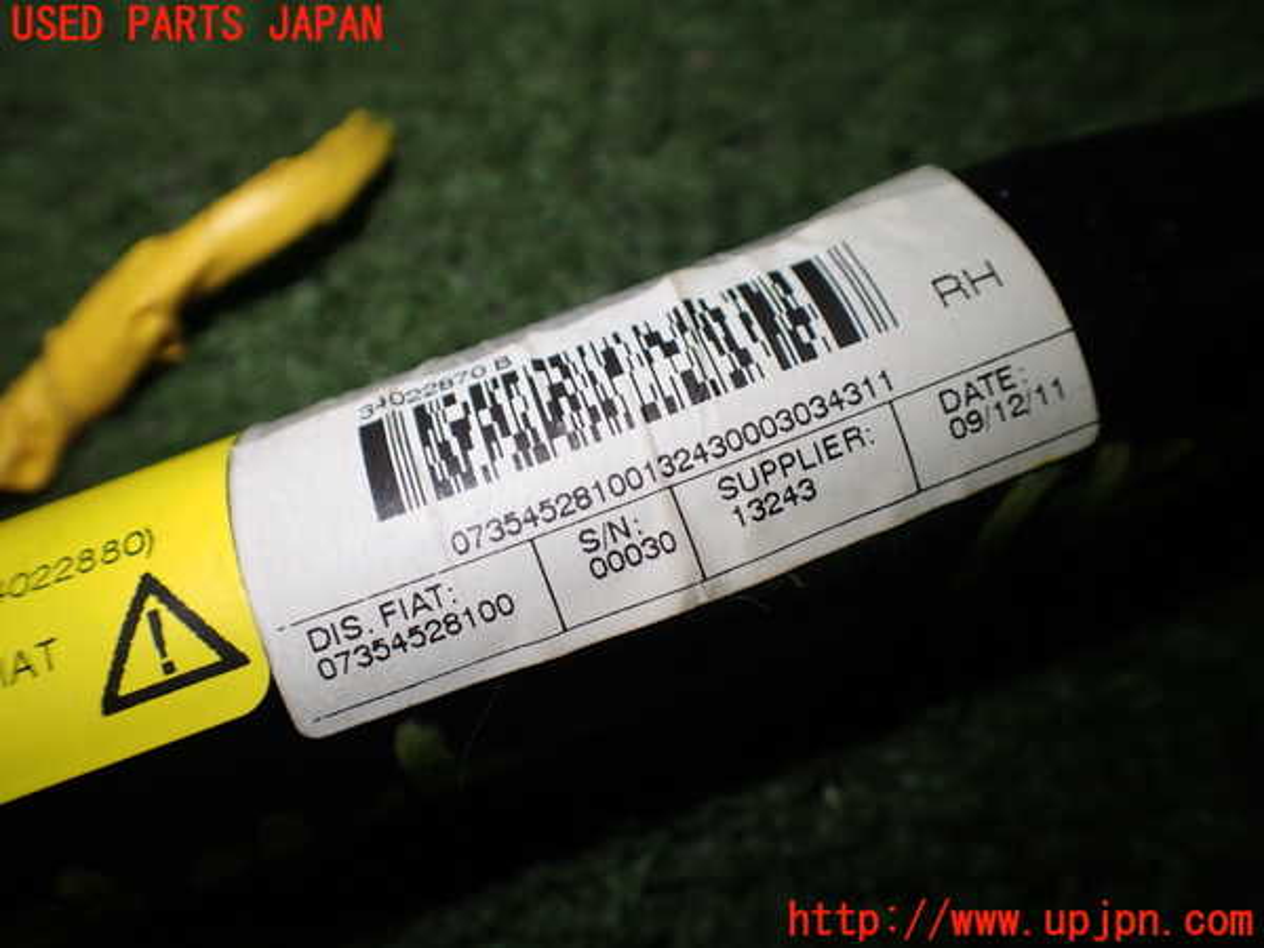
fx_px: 1095
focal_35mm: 30
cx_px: 632
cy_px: 474
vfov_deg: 46.8
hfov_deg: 60.0
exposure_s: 1/125
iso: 100
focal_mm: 5.4
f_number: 2.3
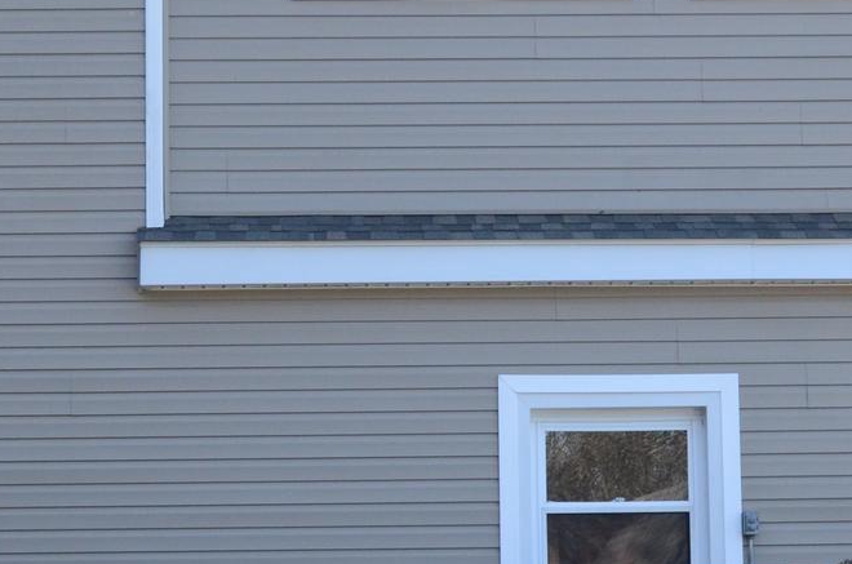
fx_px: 2857
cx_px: 426
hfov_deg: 17.0
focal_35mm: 121
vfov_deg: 11.3
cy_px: 360
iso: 800
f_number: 9
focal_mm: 26
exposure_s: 1/320
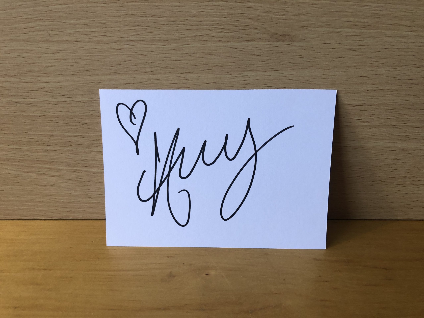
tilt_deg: -29.2
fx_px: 343
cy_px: 159
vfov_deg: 49.7
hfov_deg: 63.4
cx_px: 212
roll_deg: -1.9
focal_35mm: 28
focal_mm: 3.99
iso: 32
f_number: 1.8
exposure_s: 1/30
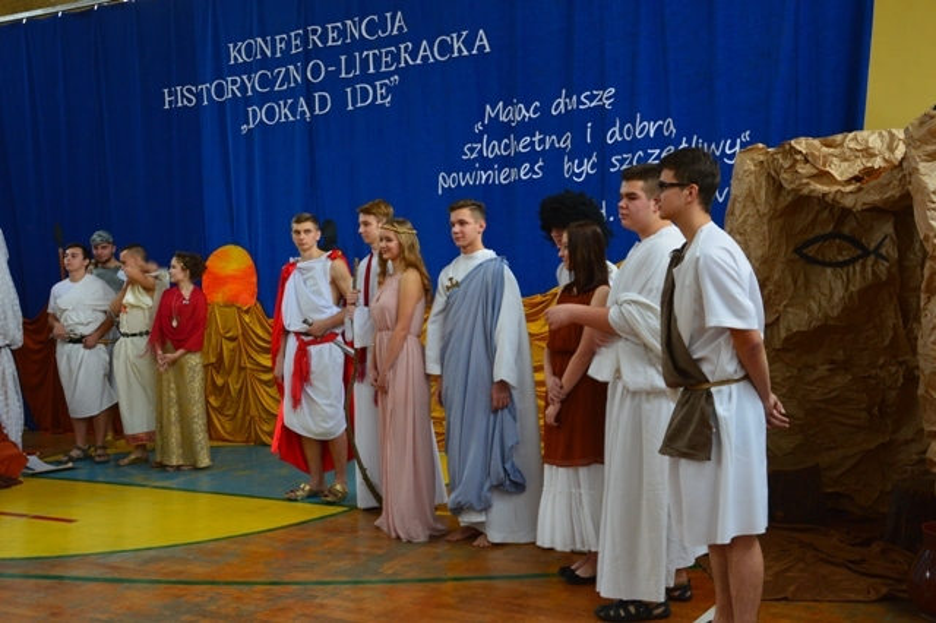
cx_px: 468
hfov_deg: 46.4
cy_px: 312
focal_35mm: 42
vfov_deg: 31.9
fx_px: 1091
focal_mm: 28
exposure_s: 1/15
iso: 800
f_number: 6.3
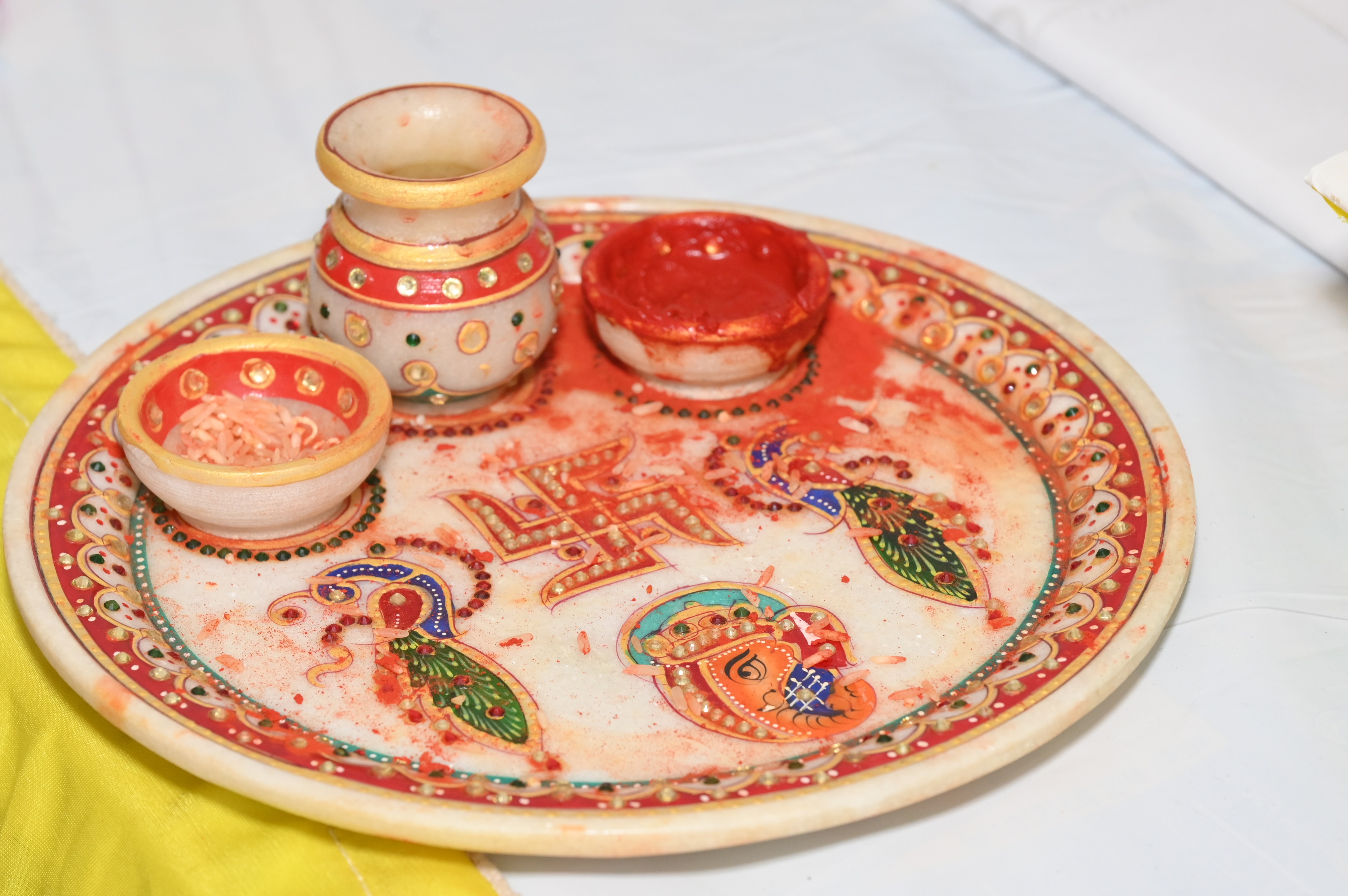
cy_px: 450
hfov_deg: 16.1
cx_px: 607
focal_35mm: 127
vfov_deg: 10.8
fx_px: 4752
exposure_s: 1/160
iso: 800
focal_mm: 105
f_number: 8
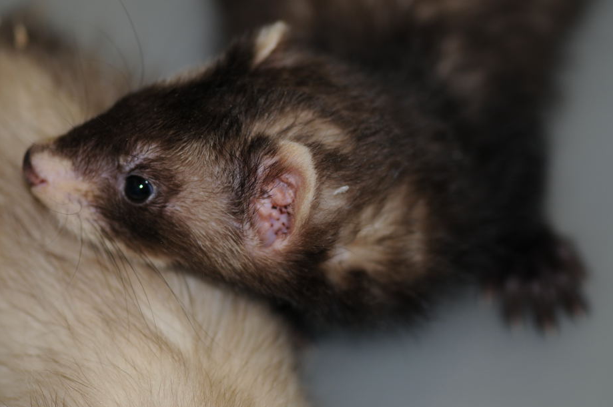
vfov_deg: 7.8
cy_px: 216
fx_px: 2985
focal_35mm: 176
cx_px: 319
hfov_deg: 11.7
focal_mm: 105
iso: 200
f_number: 3.5
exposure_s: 1/60
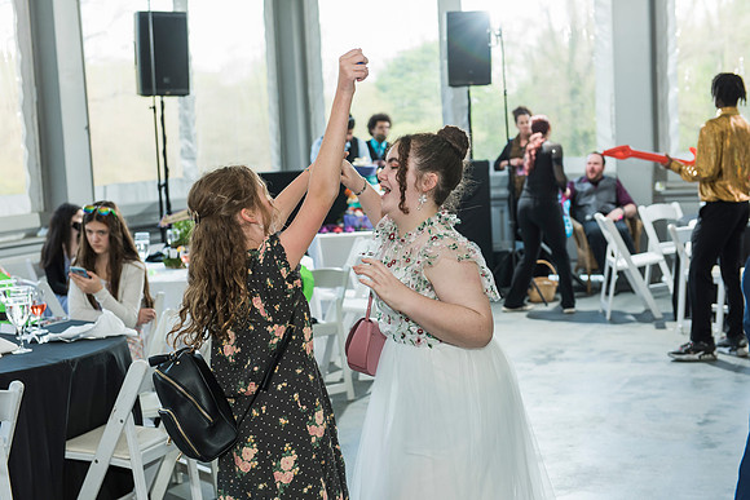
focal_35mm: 56
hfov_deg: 35.6
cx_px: 375
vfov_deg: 24.2
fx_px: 1167
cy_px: 250
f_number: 4
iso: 640
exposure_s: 1/160
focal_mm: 56
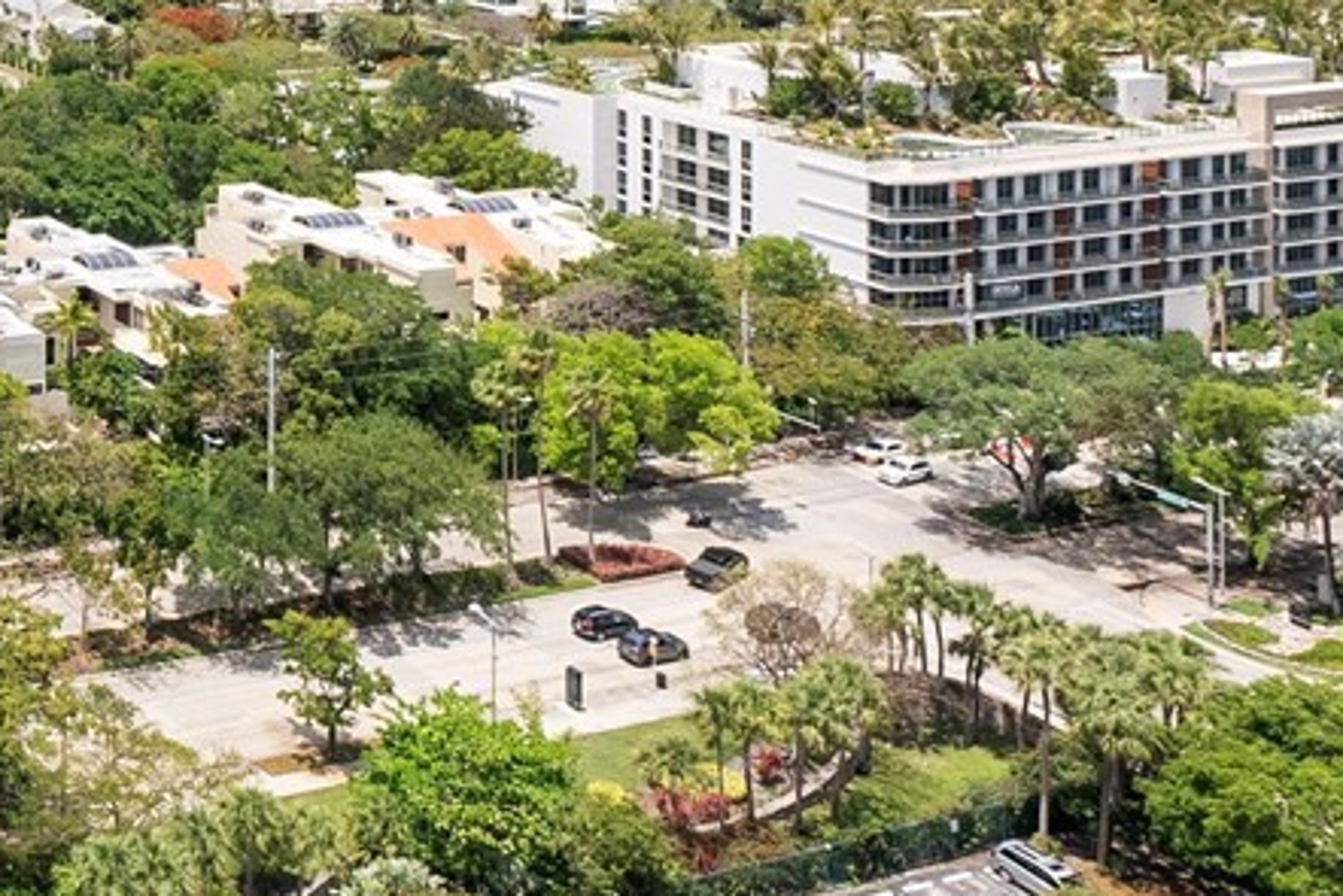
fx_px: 1717
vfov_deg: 25.5
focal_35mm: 46
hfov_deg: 31.9
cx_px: -430
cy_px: -249
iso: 100
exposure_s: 1/320
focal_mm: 12
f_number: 8
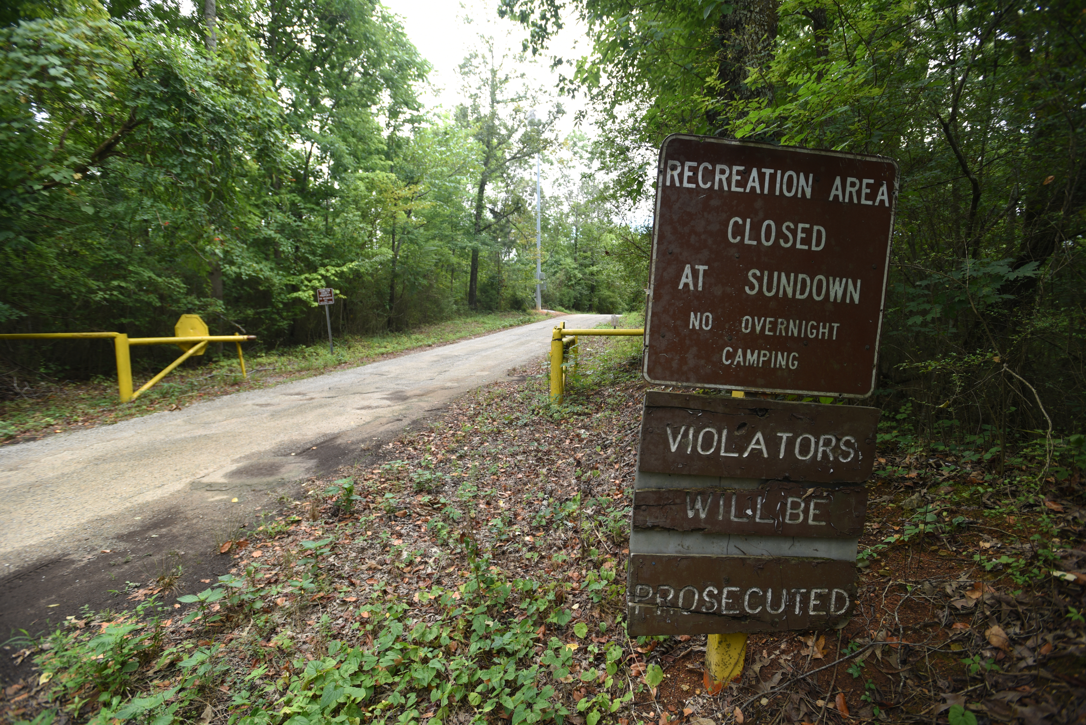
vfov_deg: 70.5
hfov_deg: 93.3
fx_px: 513
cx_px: 543
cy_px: 362
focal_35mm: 17
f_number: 3.5
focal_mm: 17
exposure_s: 1/100
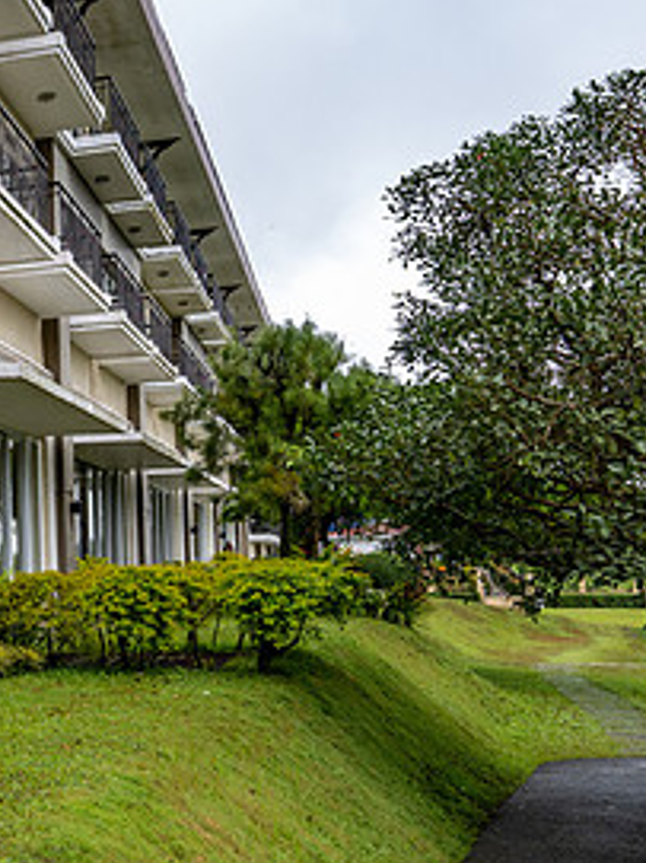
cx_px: -148
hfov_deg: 24.6
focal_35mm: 53
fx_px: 1320
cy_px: 519
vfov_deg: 36.1
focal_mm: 24
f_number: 8
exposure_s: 1/200
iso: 280
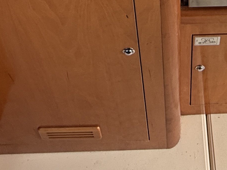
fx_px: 407
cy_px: -173
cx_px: 175
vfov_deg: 17.1
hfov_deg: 30.6
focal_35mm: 62
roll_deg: -0.1
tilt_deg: -34.0
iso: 80
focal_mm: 2.22
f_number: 2.2
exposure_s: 1/99
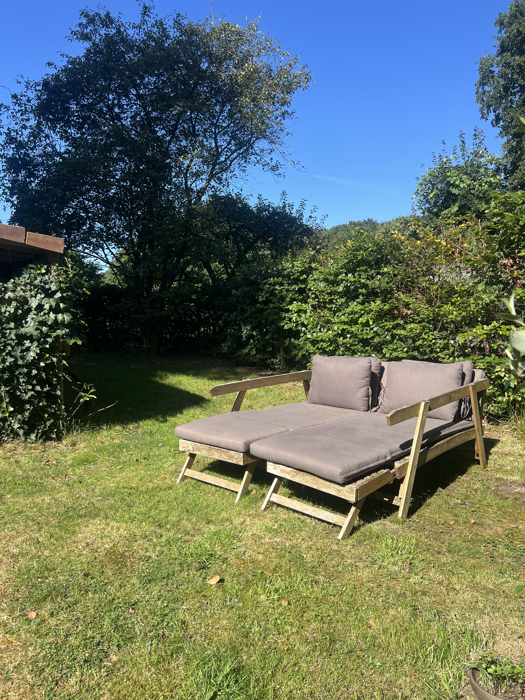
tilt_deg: -3.5
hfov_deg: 53.1
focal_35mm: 26
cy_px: 350
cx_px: 262
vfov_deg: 67.3
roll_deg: +0.0
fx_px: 526
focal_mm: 5.7
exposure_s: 1/2208
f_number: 1.5
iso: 50
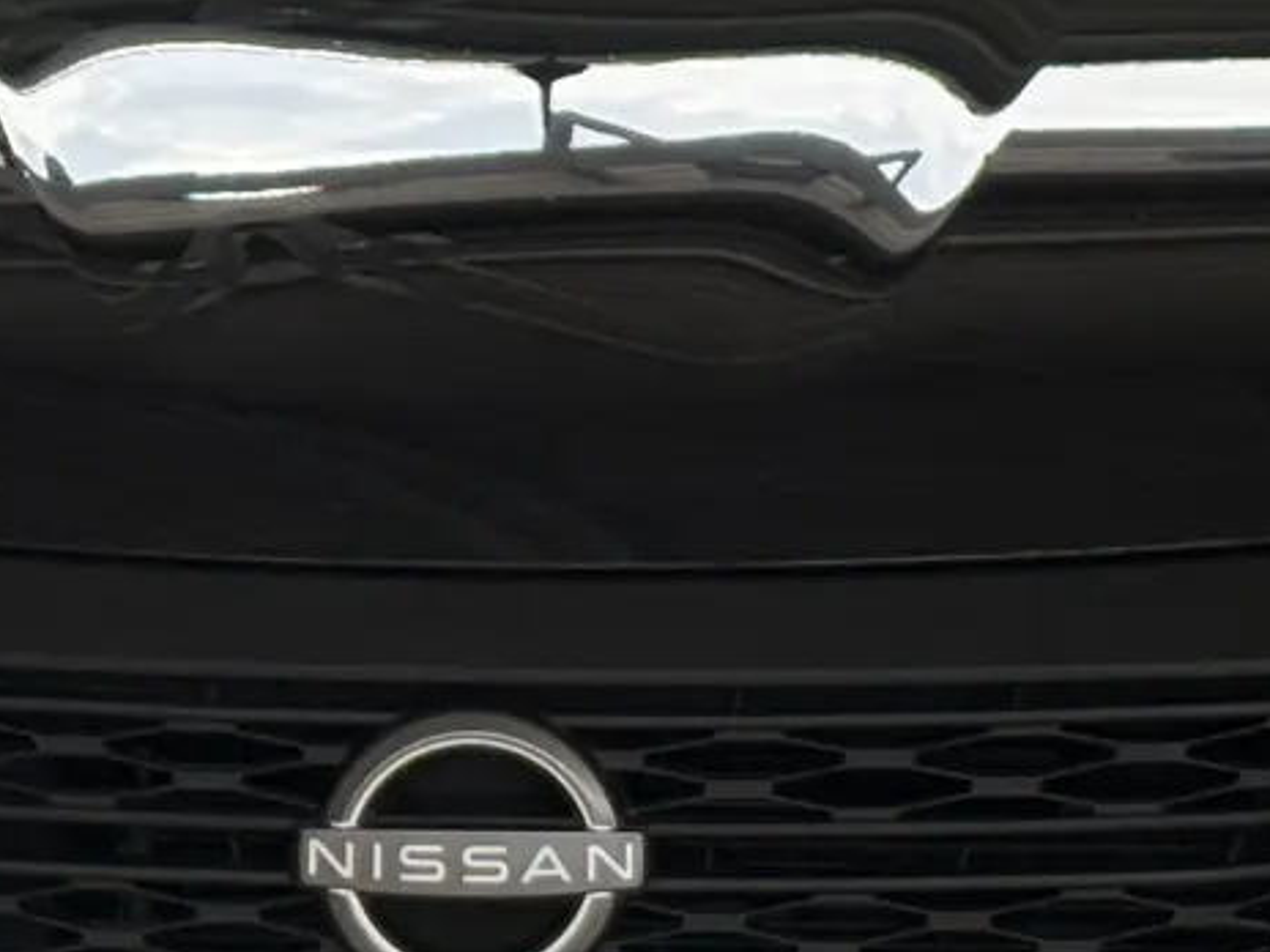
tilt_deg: -7.2
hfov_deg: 9.2
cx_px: 364
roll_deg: +0.5
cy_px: 476
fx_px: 7888
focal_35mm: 215
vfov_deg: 6.9
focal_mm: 5.96
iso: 32
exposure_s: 1/336
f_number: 1.6
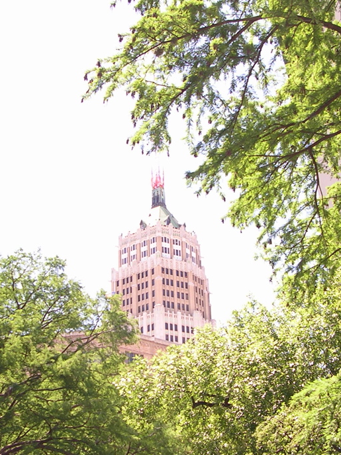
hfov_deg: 24.8
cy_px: 262
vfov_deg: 32.6
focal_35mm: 59
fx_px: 775
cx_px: 160
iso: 50
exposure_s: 1/214
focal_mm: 5.8
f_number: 2.8
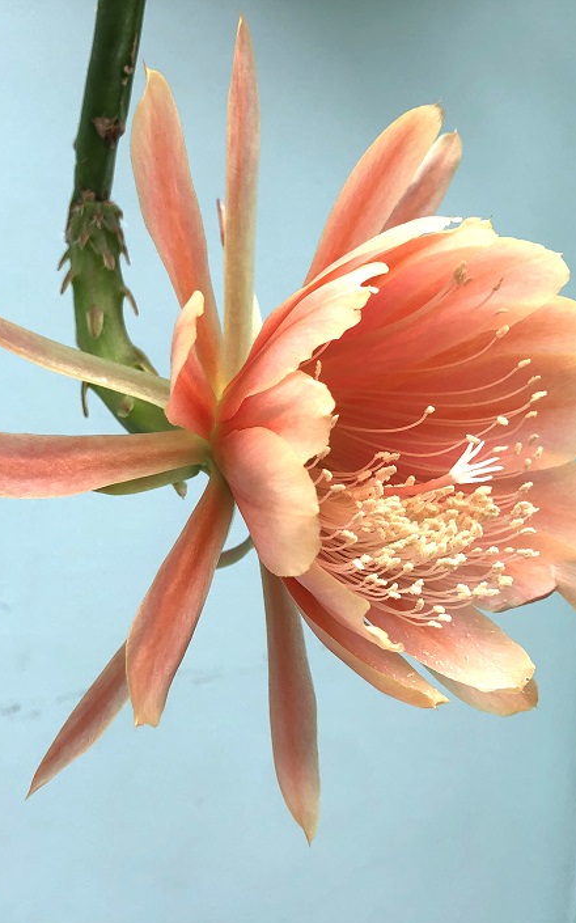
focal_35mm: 40
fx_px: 1006
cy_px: 465
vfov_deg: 49.3
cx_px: 254
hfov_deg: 31.9
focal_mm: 3.99
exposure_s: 1/120
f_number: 1.8
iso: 32
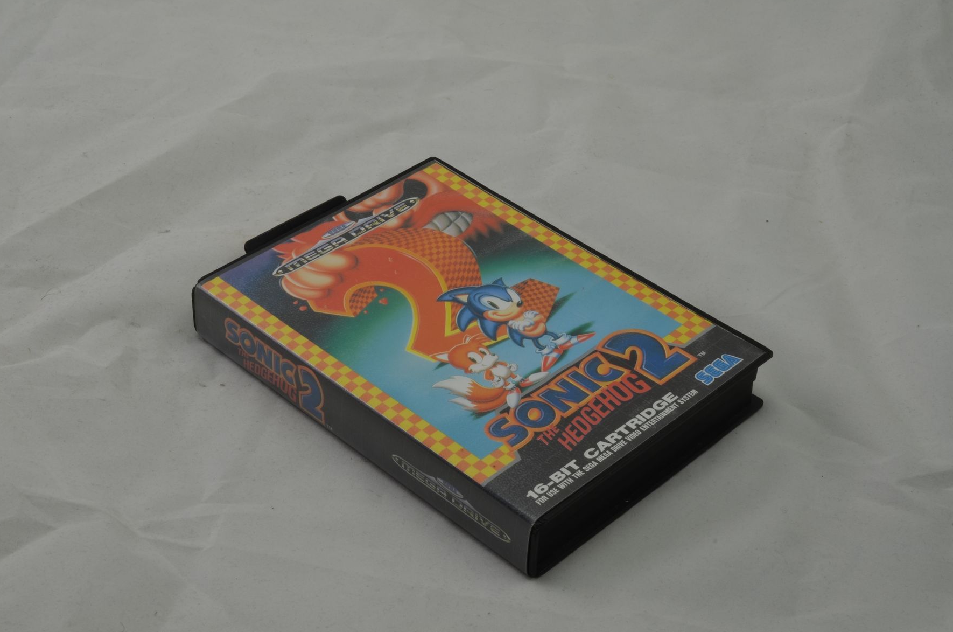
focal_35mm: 61
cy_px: 315
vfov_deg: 22.2
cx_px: 478
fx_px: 1612
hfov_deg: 32.9
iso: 100
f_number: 20
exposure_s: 1/3
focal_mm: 40
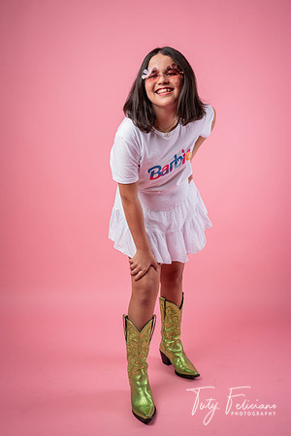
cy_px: 218
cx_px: 146
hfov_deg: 32.6
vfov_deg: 47.4
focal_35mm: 41
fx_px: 497
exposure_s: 1/200
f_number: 8
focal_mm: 41
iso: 250
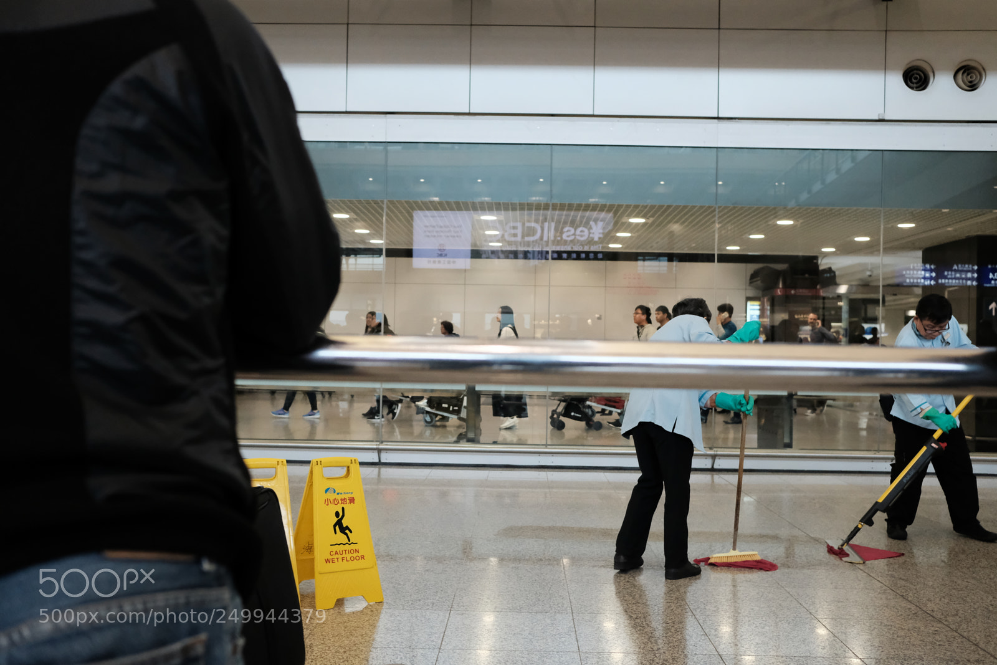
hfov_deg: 54.4
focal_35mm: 35
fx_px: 969
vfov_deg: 37.9
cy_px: 332
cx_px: 498
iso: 4000
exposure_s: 1/500
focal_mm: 23
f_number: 2.8
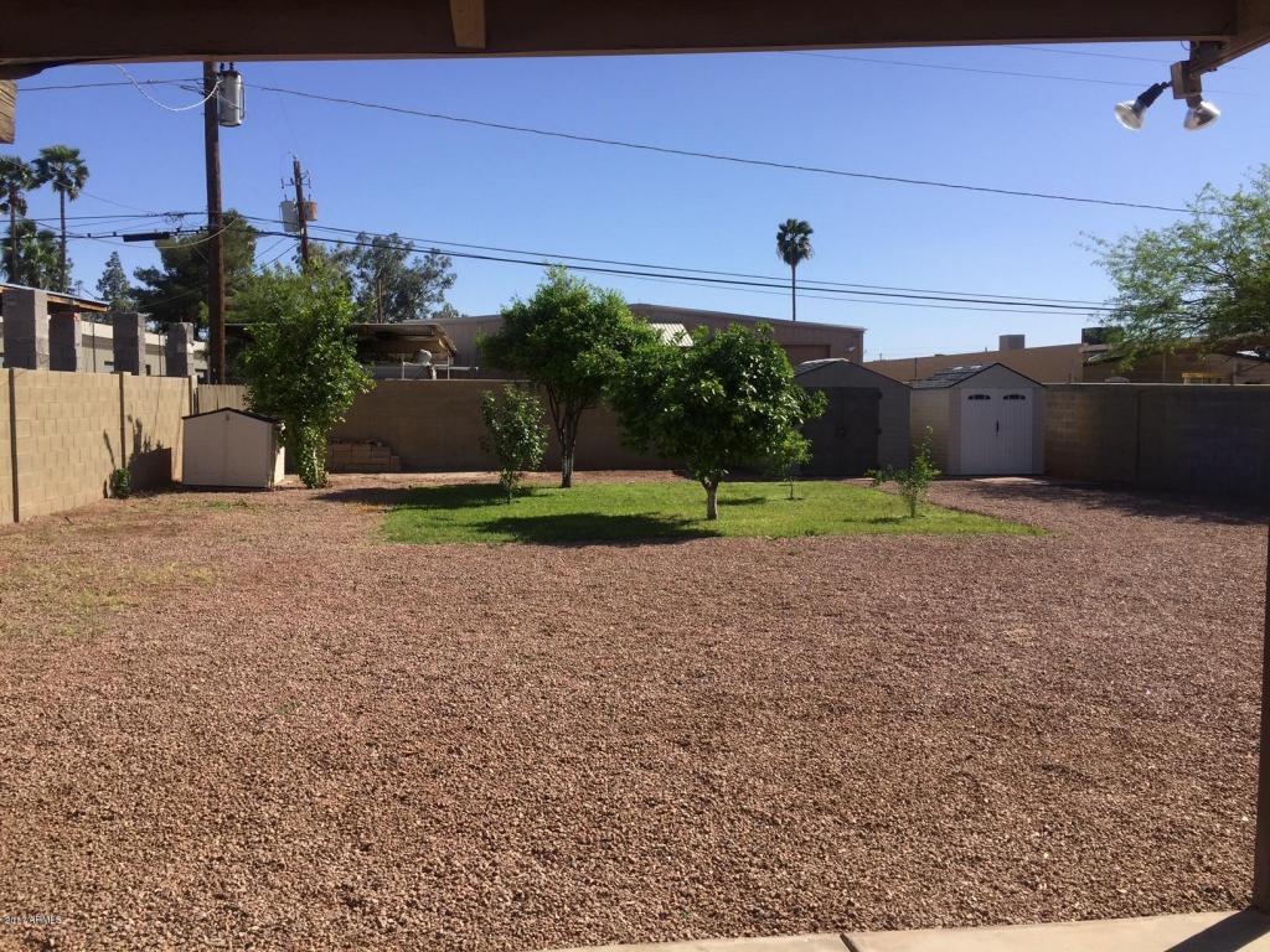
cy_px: 476
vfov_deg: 48.2
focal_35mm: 29
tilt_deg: -3.1
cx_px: 635
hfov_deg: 61.7
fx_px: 1064
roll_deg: -1.2
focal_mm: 4.15
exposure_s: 1/2639
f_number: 2.2
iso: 32
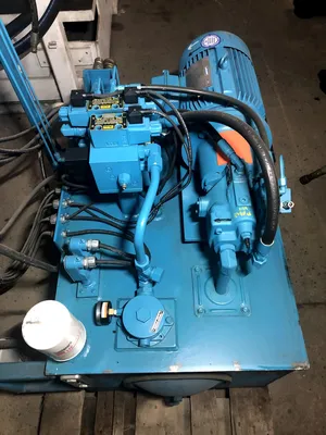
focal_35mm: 28
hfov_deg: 49.7
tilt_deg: -57.8
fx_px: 352
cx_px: 163
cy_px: 218
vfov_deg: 63.4
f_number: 1.8
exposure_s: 1/8
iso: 100
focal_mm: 4
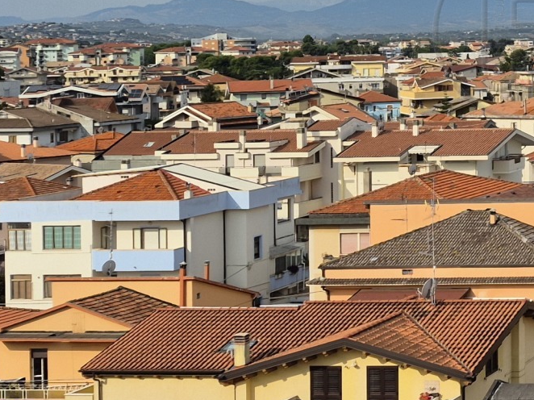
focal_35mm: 89
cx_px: 899
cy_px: 34
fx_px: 1372
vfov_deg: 16.4
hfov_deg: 18.3
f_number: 1.8
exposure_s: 1/2104
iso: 25
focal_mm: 5.4
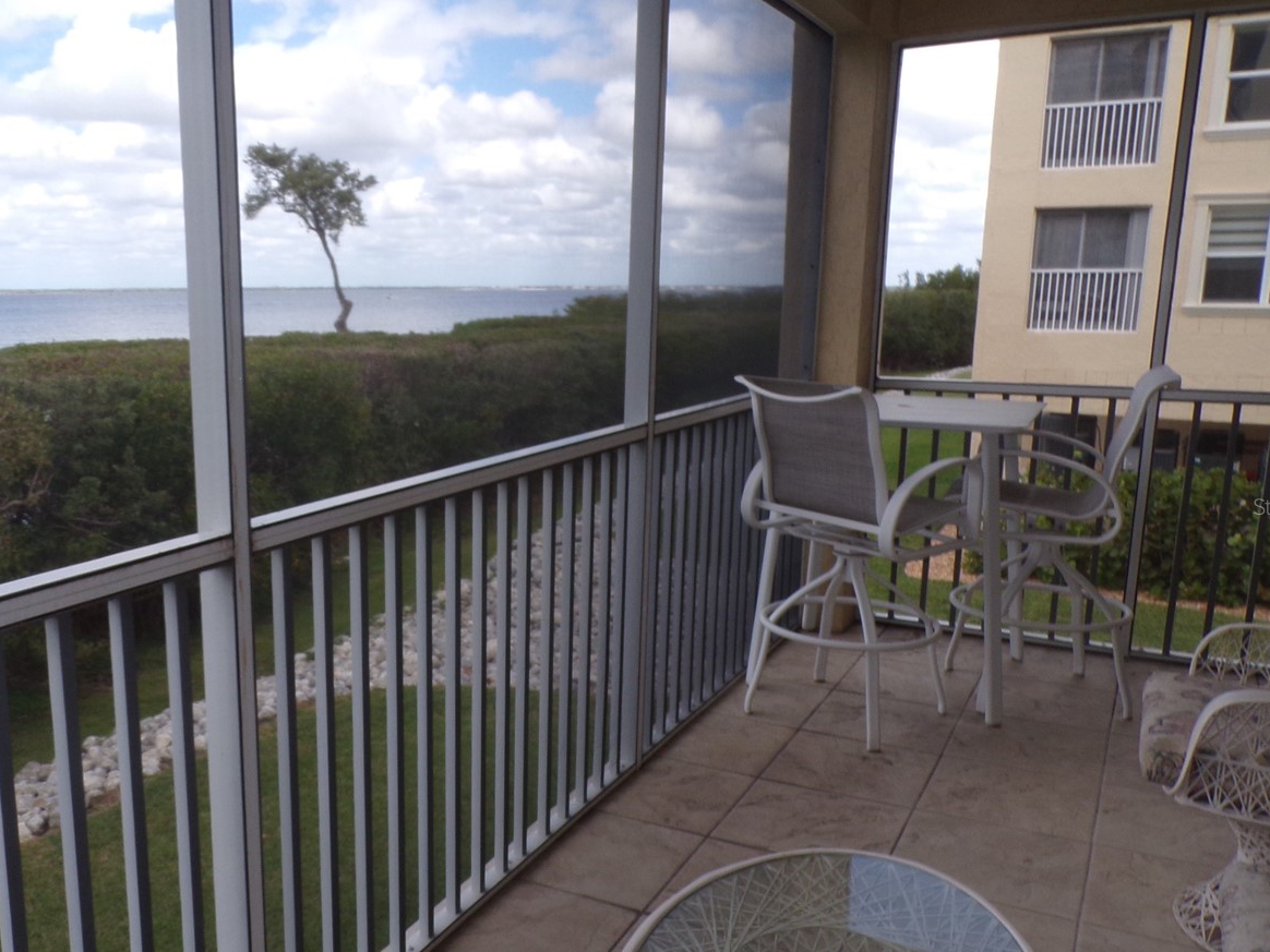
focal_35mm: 33
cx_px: 483
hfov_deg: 54.8
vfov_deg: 42.9
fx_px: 1211
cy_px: 506
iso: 80
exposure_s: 1/100
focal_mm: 4.3
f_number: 5.8
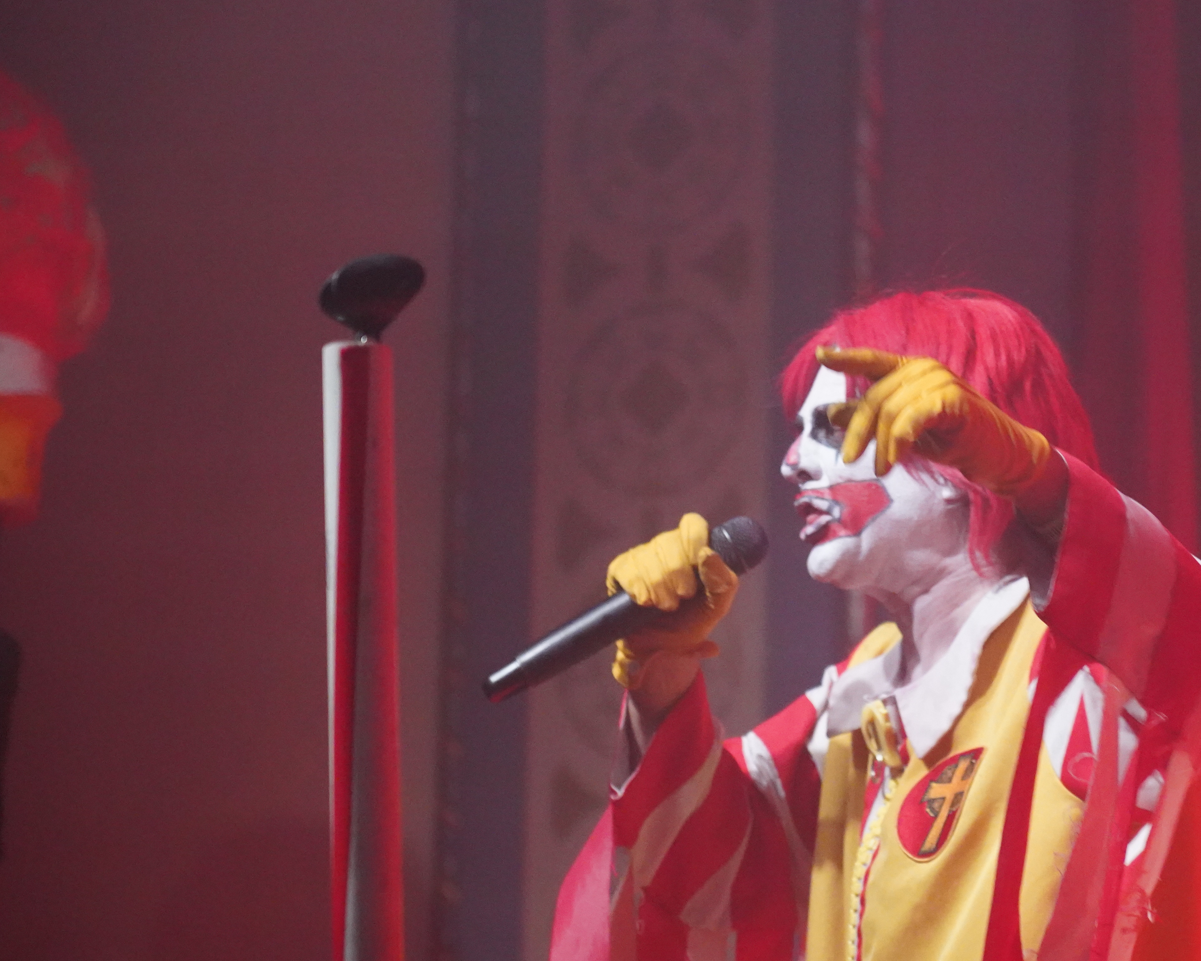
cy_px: 533
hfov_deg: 12.4
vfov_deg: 10.0
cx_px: 890
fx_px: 5510
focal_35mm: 155
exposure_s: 1/160
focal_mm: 105
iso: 12800
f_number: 4
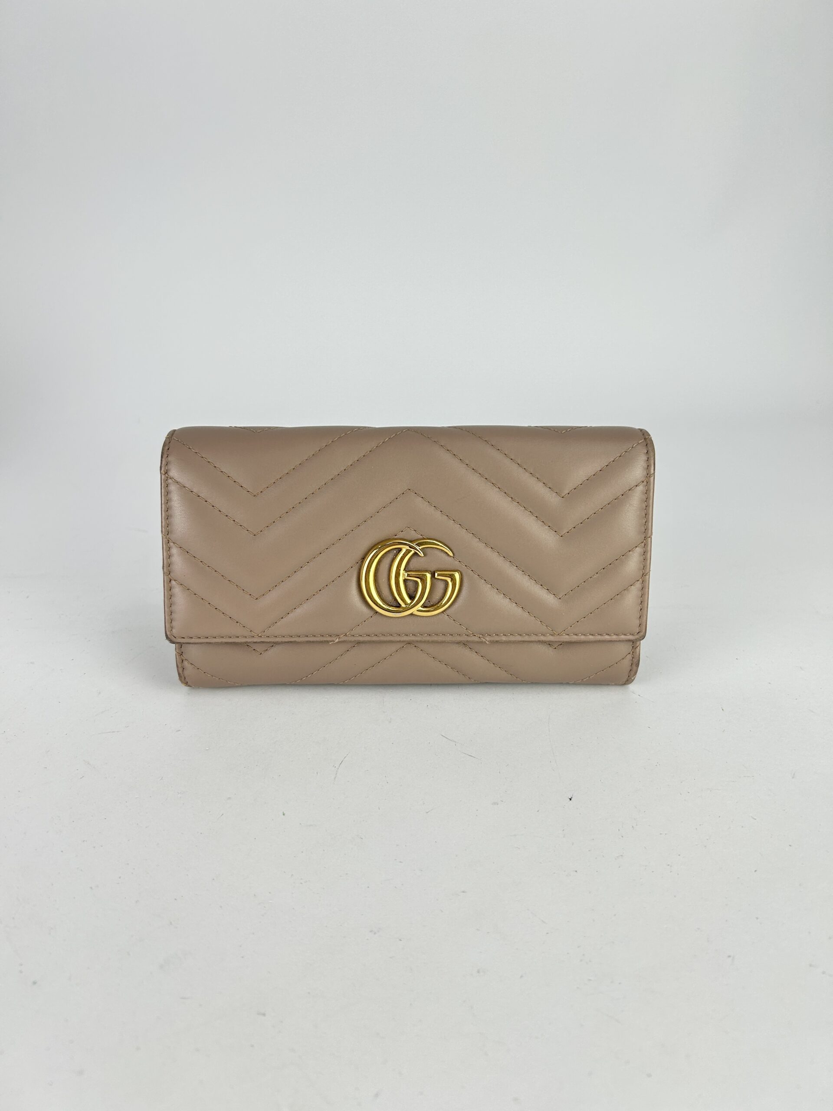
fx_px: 834
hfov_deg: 53.1
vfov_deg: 67.3
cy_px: 556
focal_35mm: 26
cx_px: 416
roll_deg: -1.4
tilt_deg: -24.2
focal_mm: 5.7
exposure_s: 1/275
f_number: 1.5
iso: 50
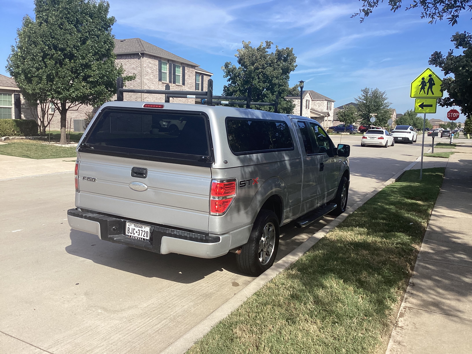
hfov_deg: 58.4
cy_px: 177
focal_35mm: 31
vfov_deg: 45.4
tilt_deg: -6.4
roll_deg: -1.7
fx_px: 423
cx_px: 236
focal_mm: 3.3
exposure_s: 1/1199
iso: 25
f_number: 2.4
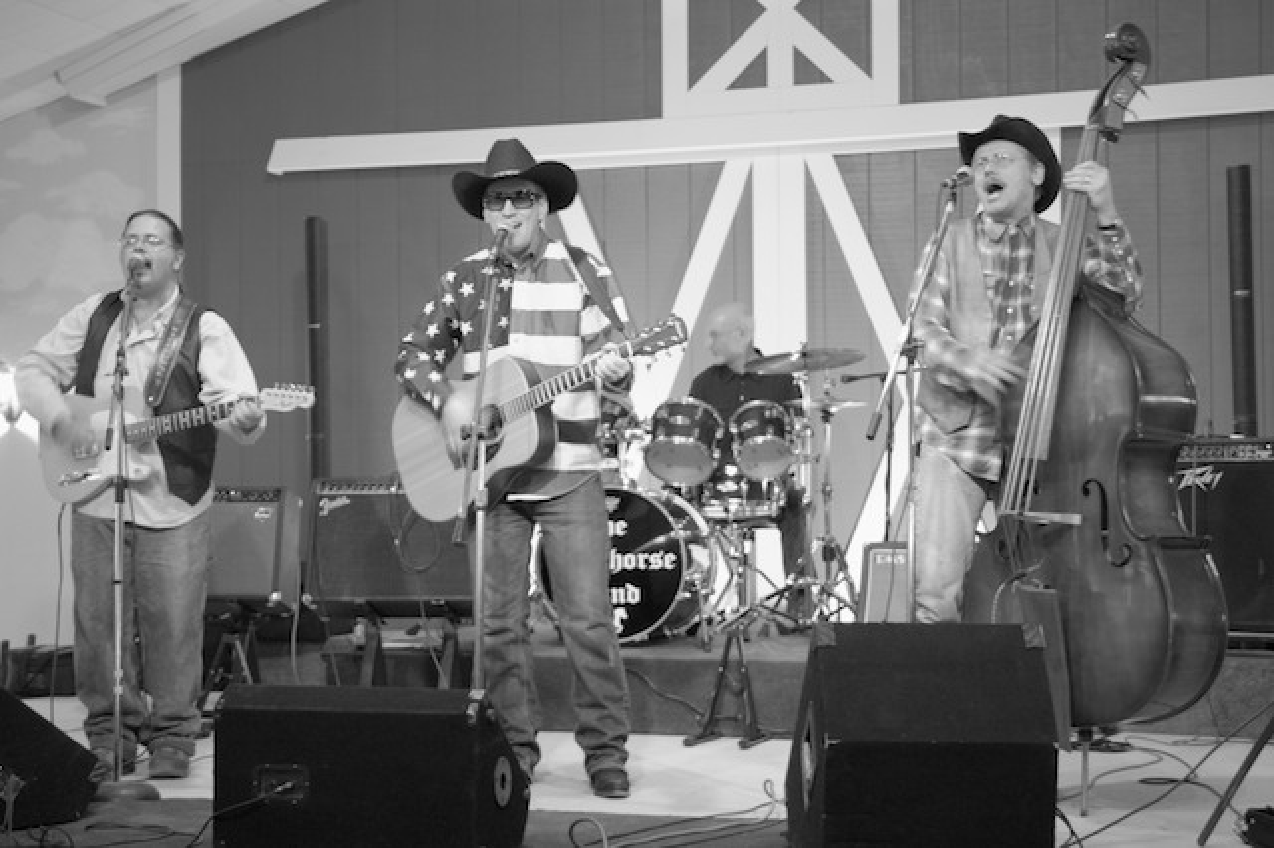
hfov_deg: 38.9
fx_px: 1804
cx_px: 637
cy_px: 424
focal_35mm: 51
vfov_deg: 26.5
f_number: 3.2
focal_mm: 34
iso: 1250
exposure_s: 1/15
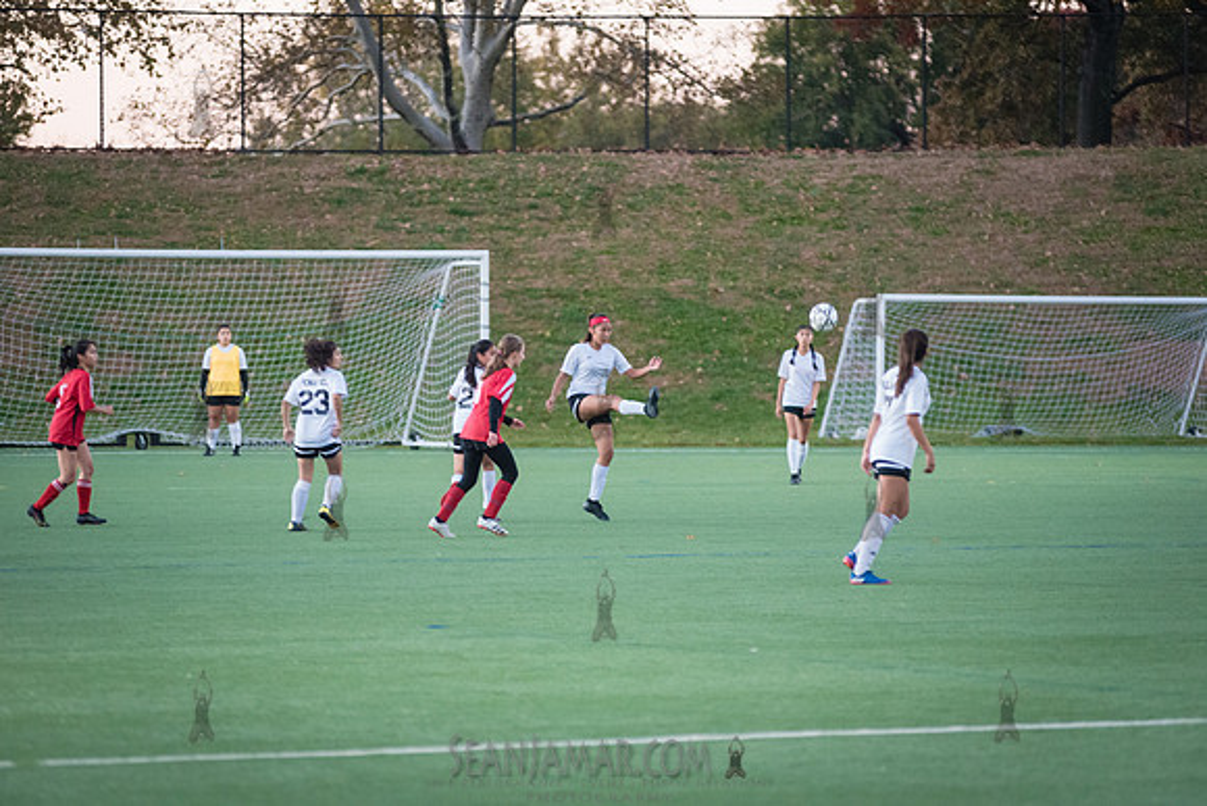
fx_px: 6707
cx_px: 604
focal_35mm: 200
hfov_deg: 10.3
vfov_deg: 6.9
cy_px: 403
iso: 4000
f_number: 4
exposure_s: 1/400
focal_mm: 200
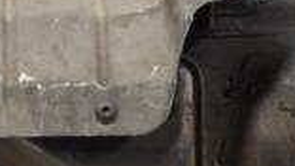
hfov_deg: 10.2
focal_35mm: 211
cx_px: 38
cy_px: 140
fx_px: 1652
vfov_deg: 5.8
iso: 560
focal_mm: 35
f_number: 5
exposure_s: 1/60
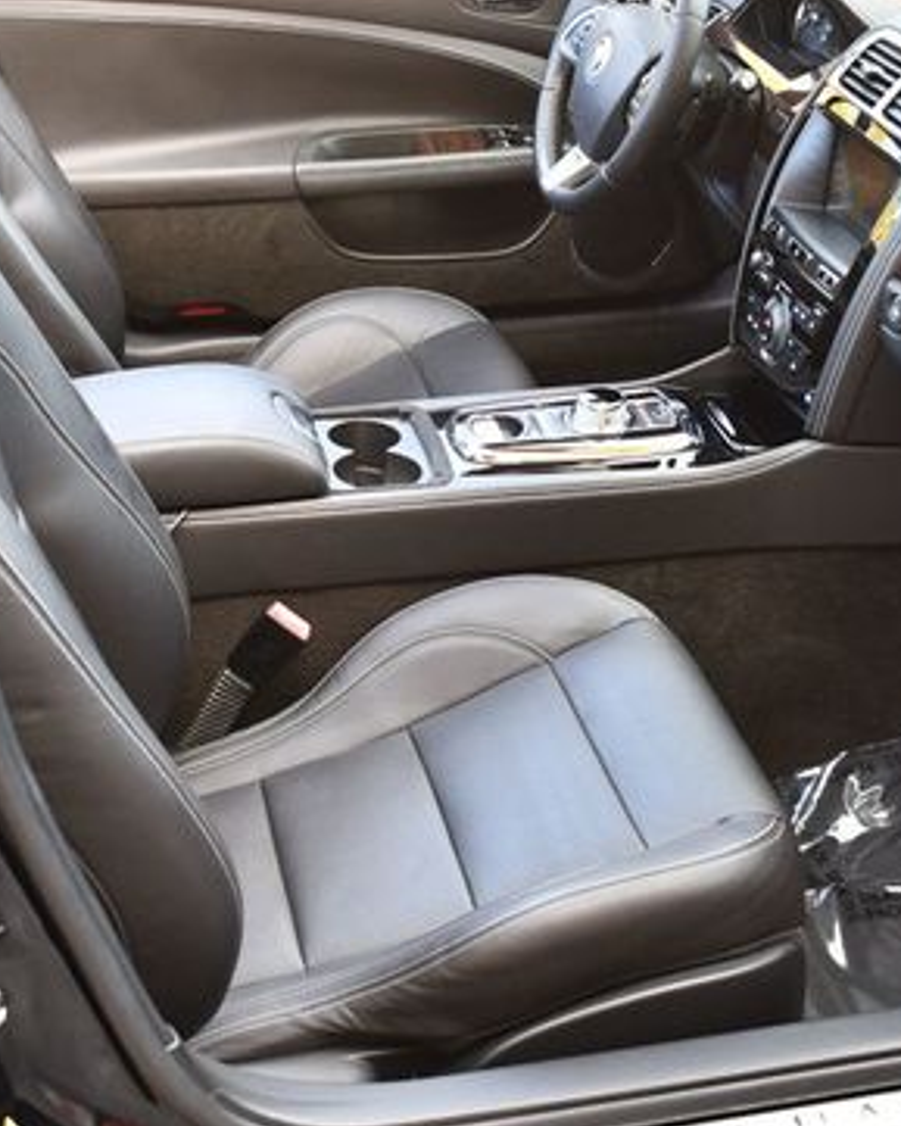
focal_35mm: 60
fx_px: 1999
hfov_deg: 25.4
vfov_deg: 31.4
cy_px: 508
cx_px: 499
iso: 720
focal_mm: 18
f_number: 3.5
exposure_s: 1/250
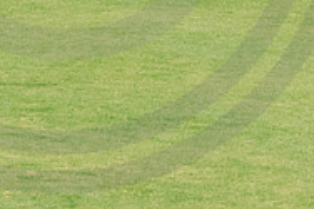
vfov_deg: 2.6
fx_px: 4575
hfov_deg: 3.9
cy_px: -118
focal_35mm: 525
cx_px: 221
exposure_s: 1/160
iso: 2000
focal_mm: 70
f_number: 4
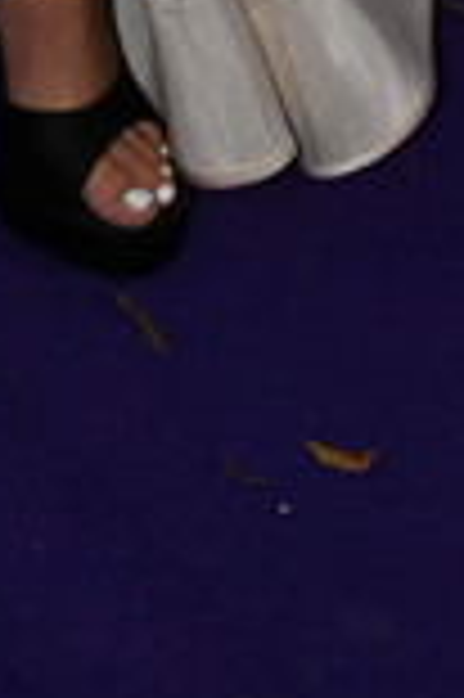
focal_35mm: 203
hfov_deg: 6.7
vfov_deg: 8.3
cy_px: -1479
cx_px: -23
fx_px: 3940
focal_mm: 30.5
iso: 3200
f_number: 5.6
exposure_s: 1/125
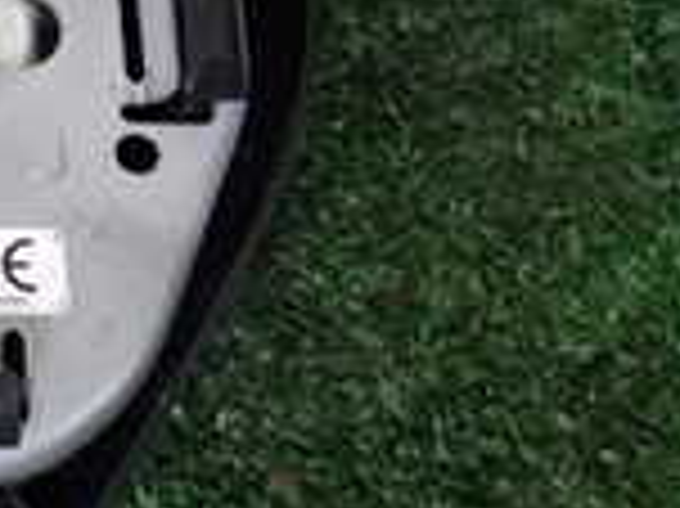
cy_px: 22
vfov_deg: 12.3
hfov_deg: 15.1
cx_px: -396
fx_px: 2336
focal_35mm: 119
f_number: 2.3
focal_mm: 5.4
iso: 200
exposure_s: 1/30
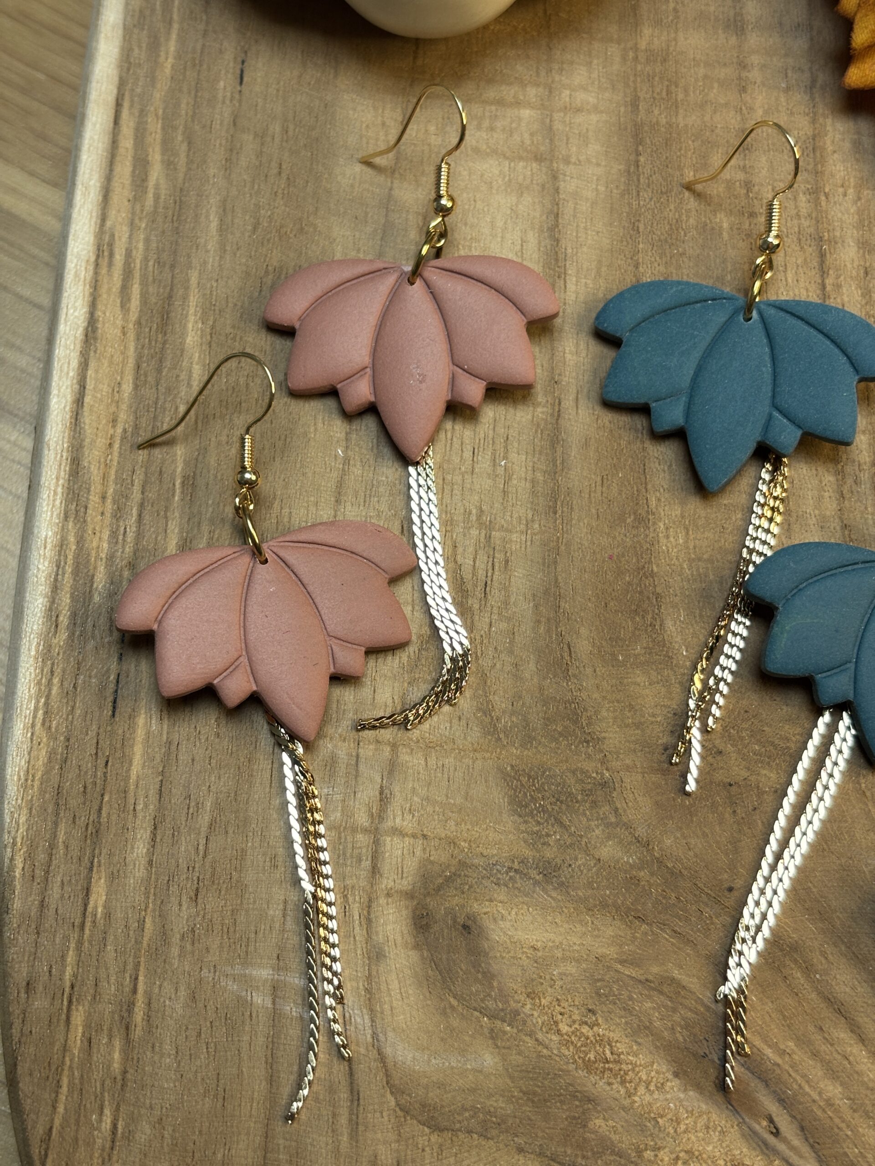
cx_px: 438
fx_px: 1753
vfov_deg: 36.8
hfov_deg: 28.0
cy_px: 583
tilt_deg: -75.6
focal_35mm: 52
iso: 50
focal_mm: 5.96
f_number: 1.6
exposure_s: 1/60
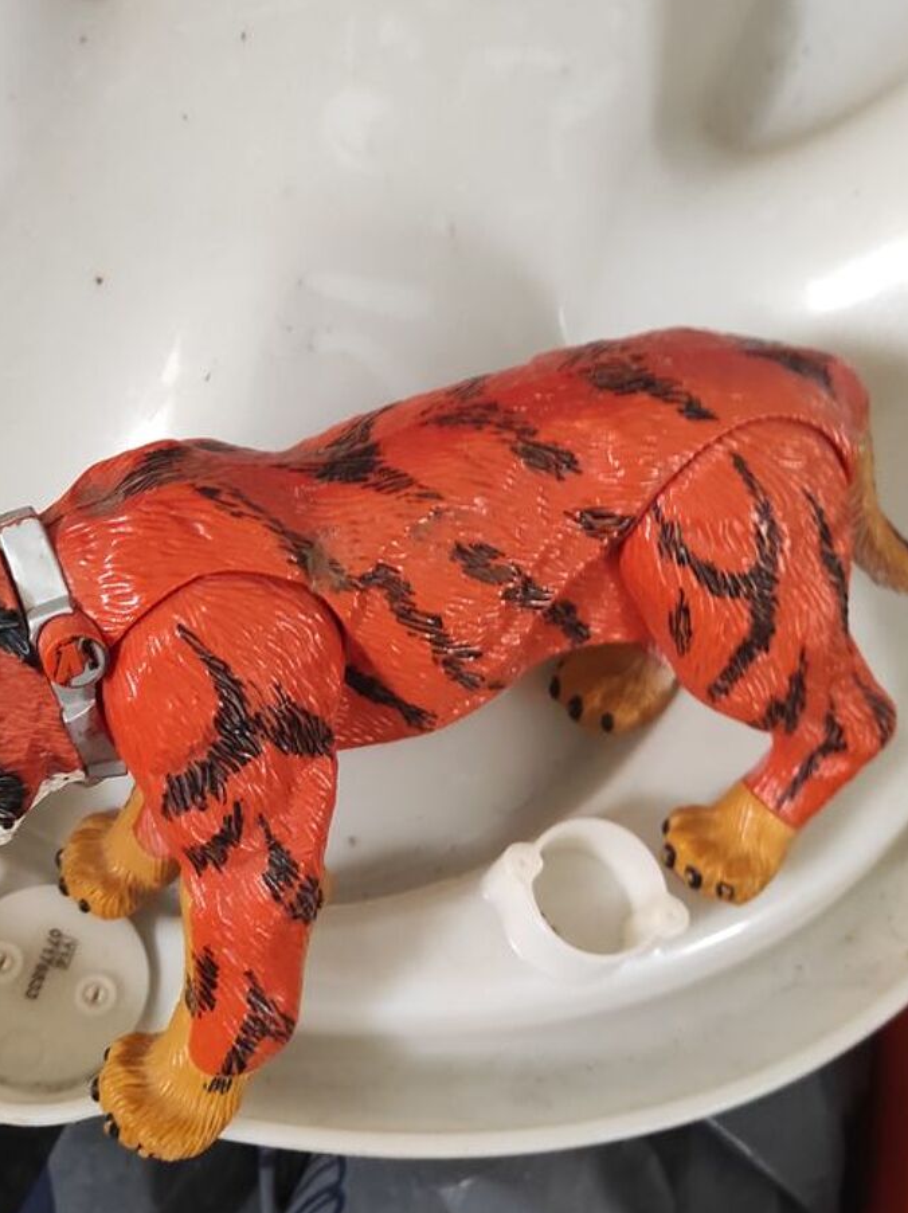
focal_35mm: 37
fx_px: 1296
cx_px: 367
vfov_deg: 50.1
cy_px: 662
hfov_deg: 38.5
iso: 875
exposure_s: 1/33
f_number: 1.89
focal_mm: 5.43
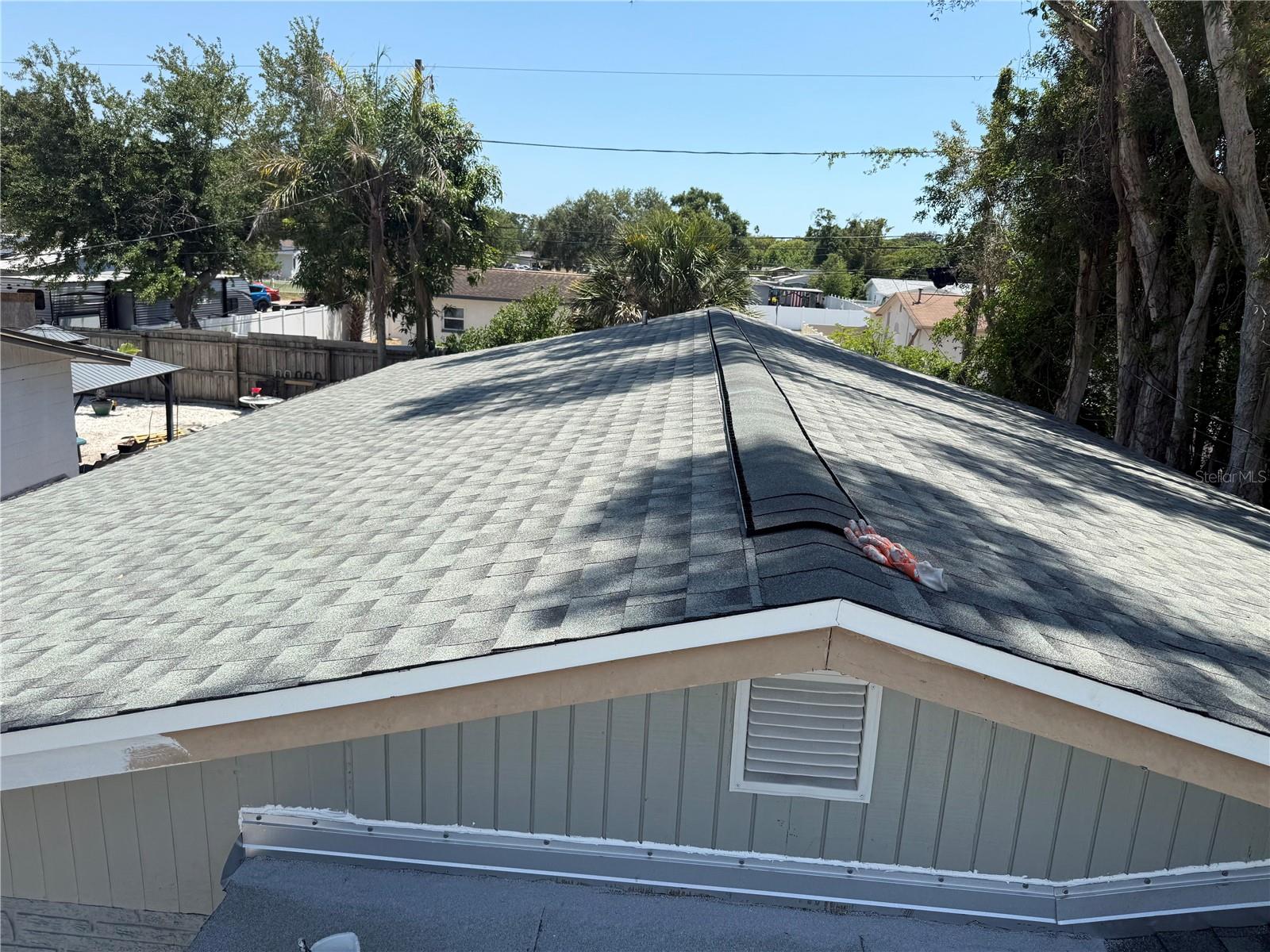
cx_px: 635
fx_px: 881
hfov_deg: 71.6
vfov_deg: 56.8
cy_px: 476
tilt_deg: -13.7
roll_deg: -1.8
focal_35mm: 24
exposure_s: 1/3279
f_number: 1.78
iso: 80
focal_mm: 6.76
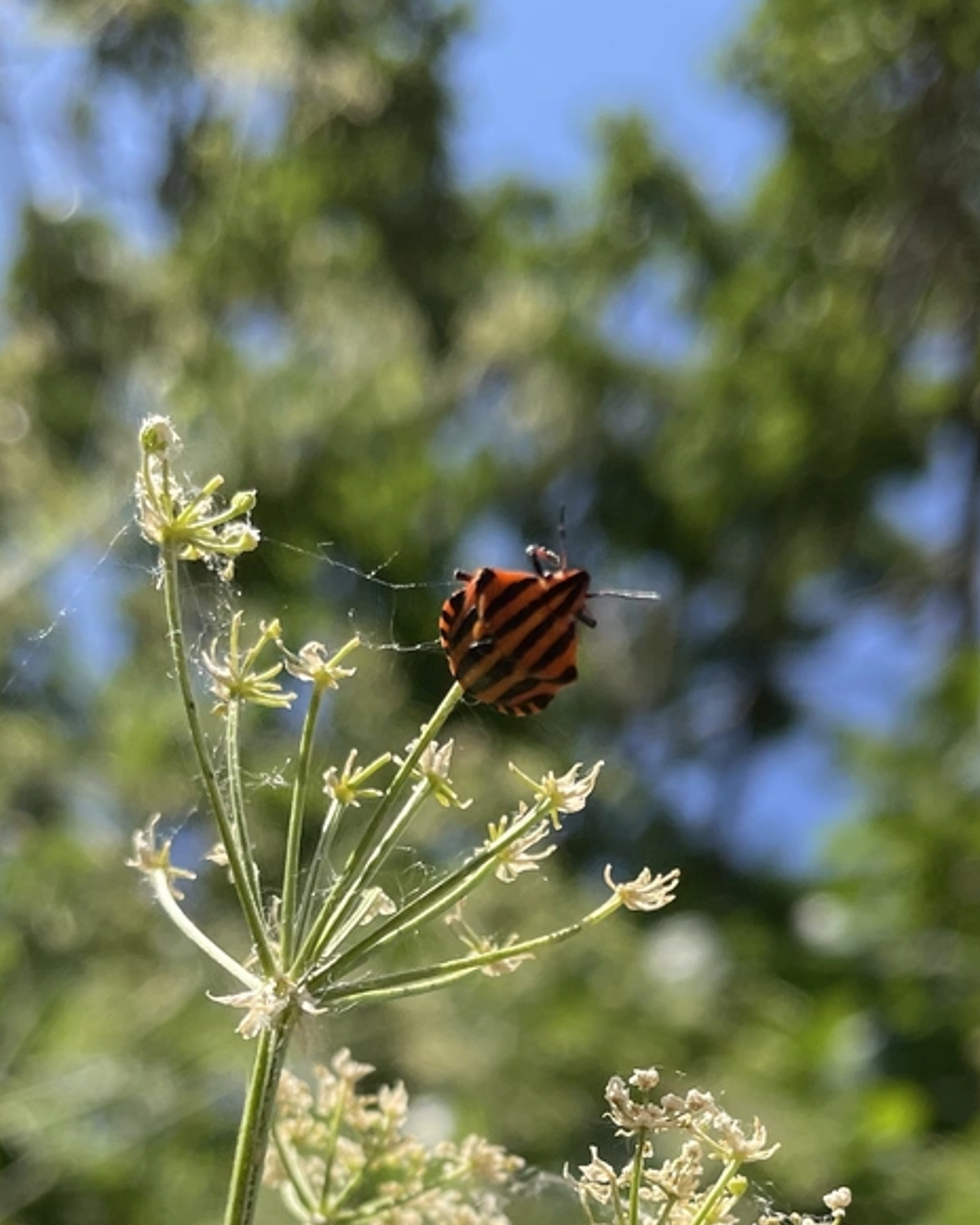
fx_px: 1015
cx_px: 502
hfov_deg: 51.5
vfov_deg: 62.2
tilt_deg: +61.8
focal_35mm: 28
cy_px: 581
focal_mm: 4.2
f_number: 1.6
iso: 32
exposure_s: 1/1770
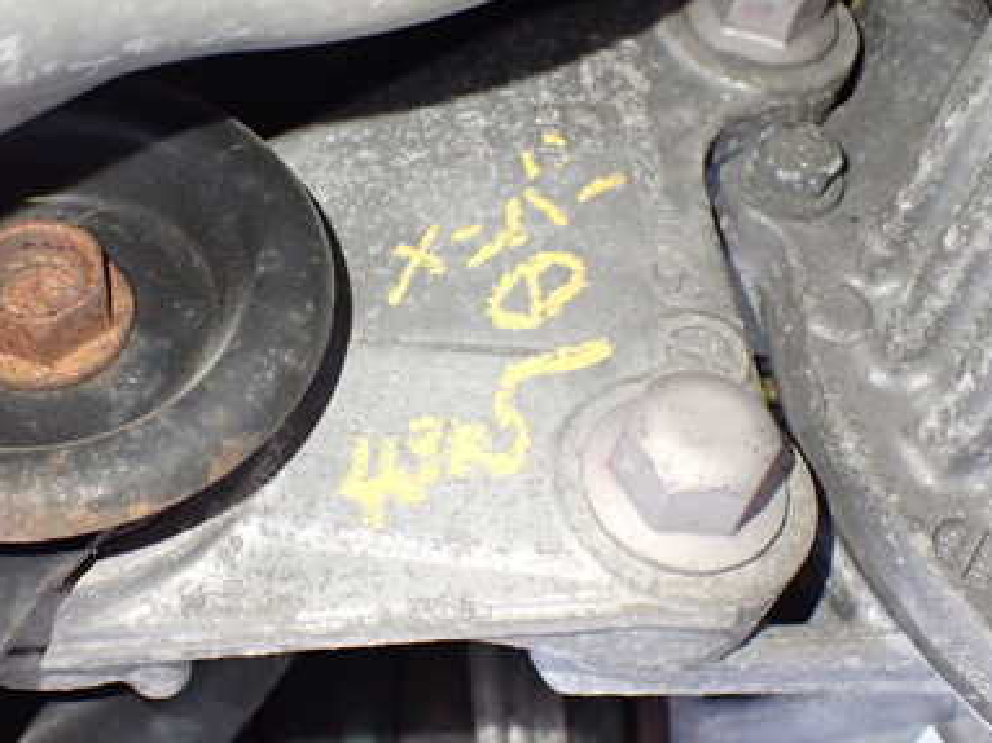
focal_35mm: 47
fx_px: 1346
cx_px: 357
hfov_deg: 40.1
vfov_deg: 30.8
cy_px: 331
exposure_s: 1/50
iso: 800
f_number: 2.3
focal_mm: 5.4
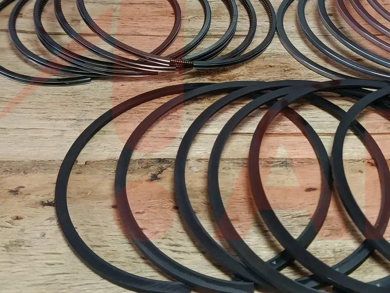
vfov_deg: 28.2
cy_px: 42
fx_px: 563
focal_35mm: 50
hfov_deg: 37.8
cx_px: 256
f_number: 1.7
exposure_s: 1/100
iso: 91
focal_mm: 5.24
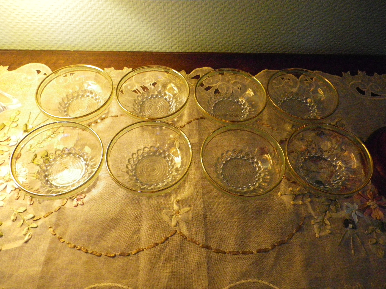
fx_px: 312
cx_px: 193
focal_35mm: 28
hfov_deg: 63.4
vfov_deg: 49.7
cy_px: 144
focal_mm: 4.9
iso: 640
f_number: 2.6
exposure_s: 1/60
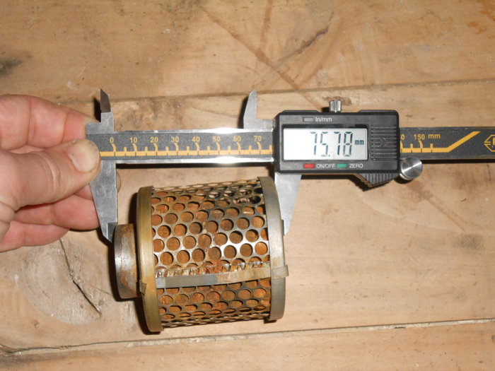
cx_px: 248
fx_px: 801
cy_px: 186
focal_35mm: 56
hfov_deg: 34.3
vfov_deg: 26.1
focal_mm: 10
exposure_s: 1/60
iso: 400
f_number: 16.4
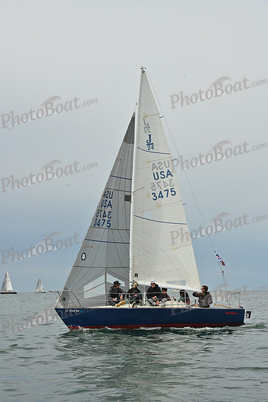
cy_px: 201
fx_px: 781
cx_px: 134
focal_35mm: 70
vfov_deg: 28.8
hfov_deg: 19.5
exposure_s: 1/800
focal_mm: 70
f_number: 13
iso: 320
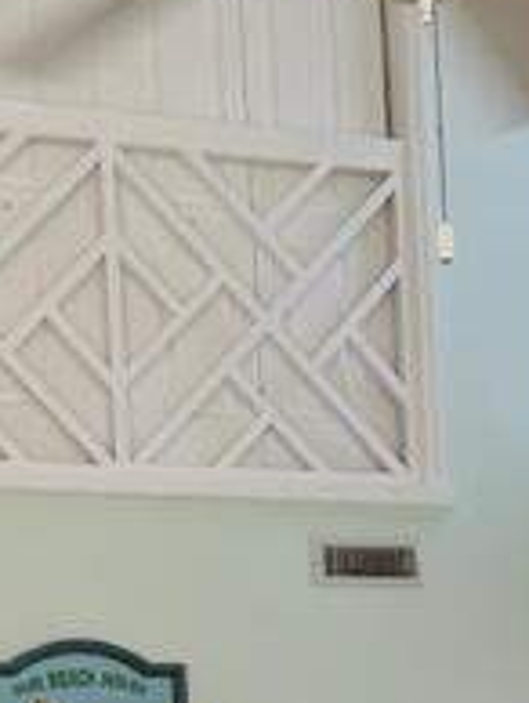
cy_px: 815
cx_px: 221
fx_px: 1606
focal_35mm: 79
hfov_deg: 18.7
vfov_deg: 22.9
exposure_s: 1/60
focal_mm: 6.86
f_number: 1.78
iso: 125
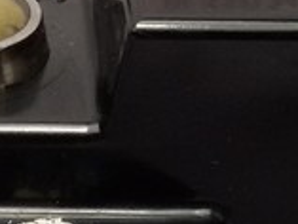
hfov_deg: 10.0
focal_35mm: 197
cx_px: 21
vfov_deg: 7.5
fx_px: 1697
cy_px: 292
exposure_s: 1/100
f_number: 2.4
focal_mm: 2.93
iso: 64
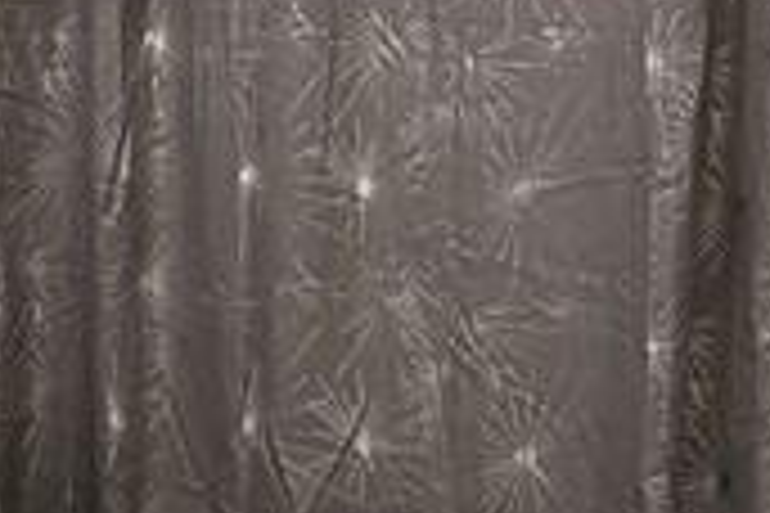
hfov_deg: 23.1
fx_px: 1861
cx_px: 189
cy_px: -207
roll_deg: +0.4
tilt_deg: +1.3
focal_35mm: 87
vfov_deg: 14.8
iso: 250
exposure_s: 1/60
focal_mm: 2.22
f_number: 2.2
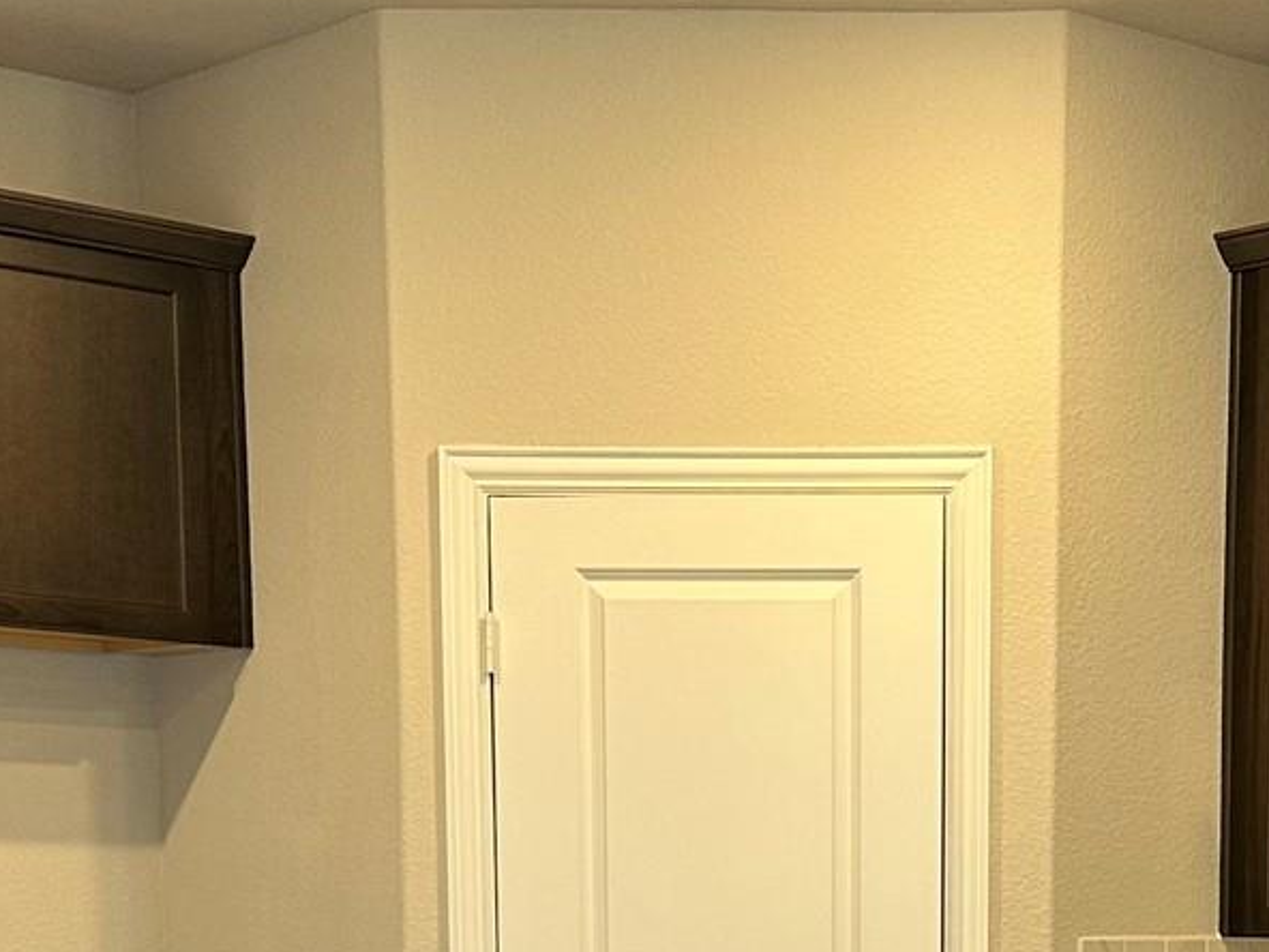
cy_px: 1250
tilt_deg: -6.6
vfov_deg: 16.7
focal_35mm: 83
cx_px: 917
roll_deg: -0.6
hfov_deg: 23.4
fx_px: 3043
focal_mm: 6.86
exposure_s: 1/60
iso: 125
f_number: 1.78
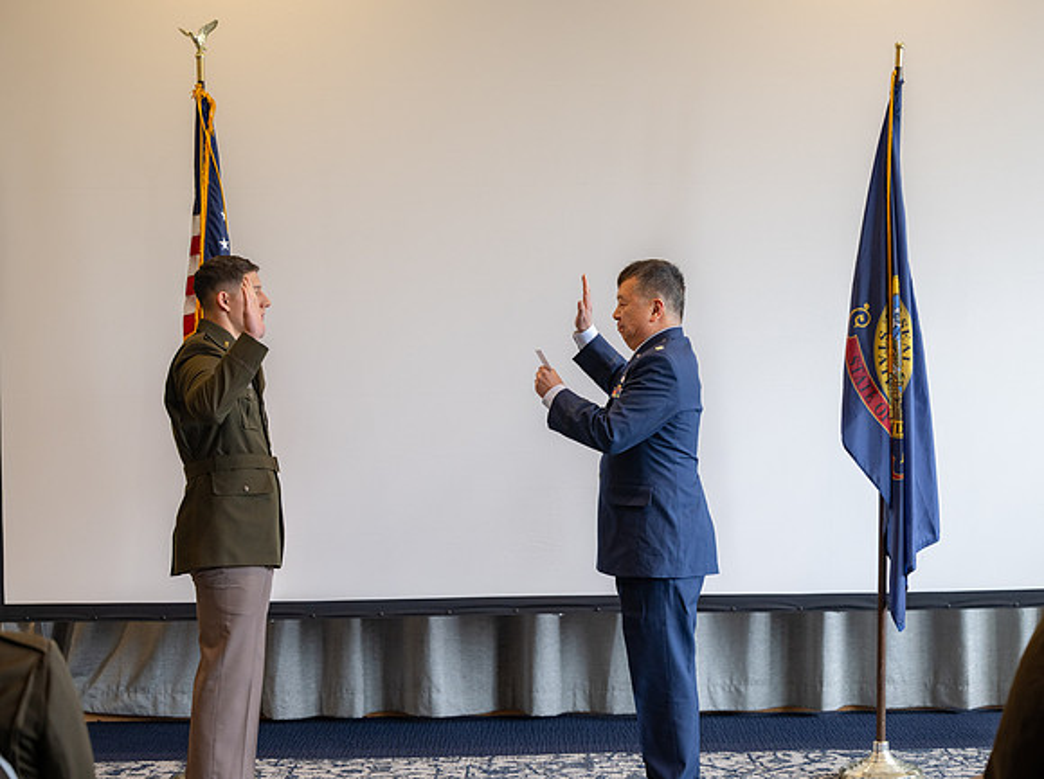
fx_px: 2312
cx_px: 585
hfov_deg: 25.4
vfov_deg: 19.1
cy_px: 390
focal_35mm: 77
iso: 500
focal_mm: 70
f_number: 2.8
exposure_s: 1/200
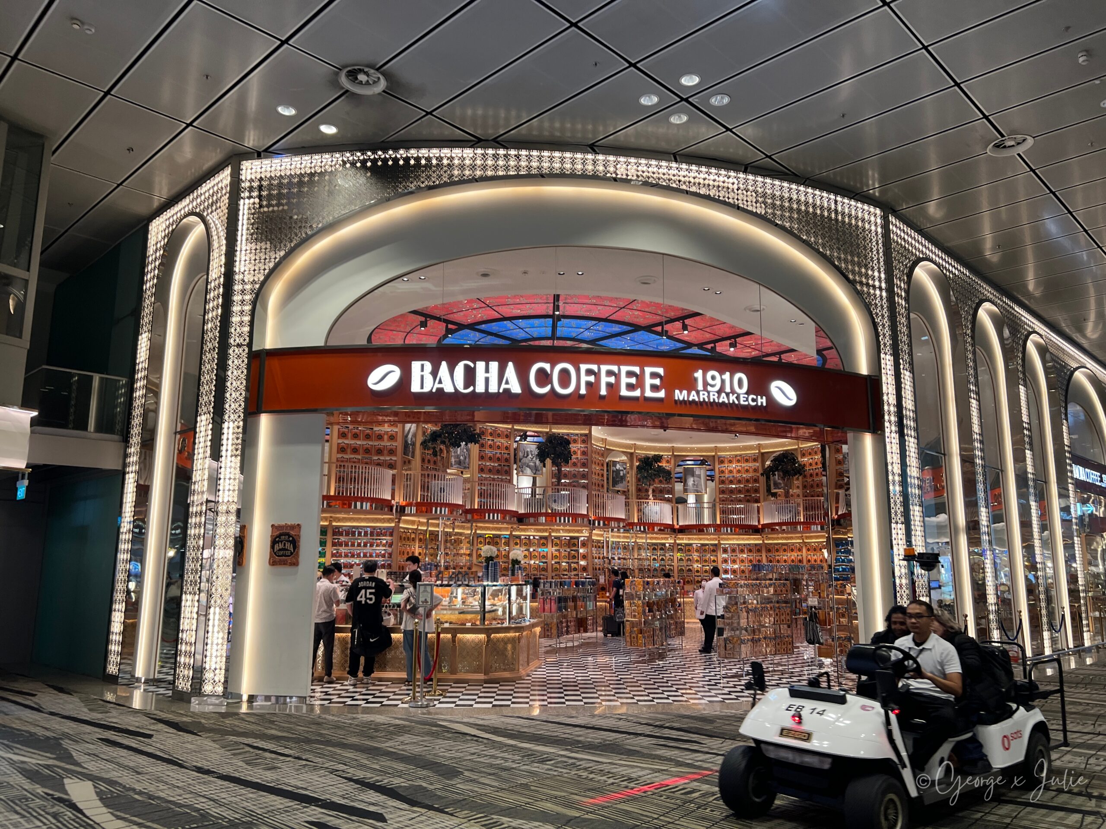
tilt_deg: +11.2
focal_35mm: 26
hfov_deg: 67.3
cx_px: 553
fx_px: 831
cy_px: 414
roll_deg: -0.9
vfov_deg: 53.1
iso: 80
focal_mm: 5.7
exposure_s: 1/72
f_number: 1.5
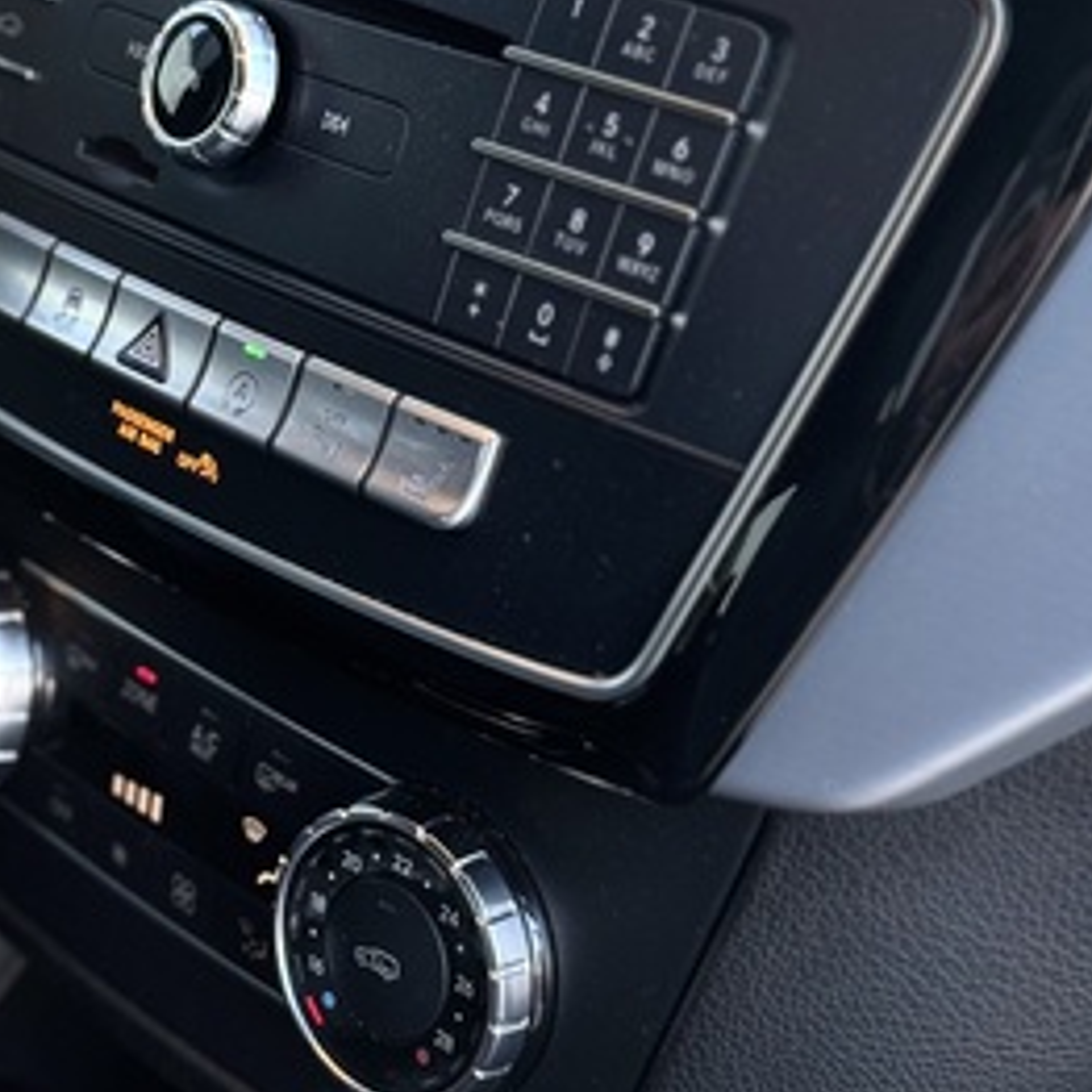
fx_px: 2748
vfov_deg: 22.4
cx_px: 369
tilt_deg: -24.0
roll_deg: +2.0
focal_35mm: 77
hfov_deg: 22.4
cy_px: 375
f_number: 1.78
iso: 125
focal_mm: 6.76
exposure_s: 1/60
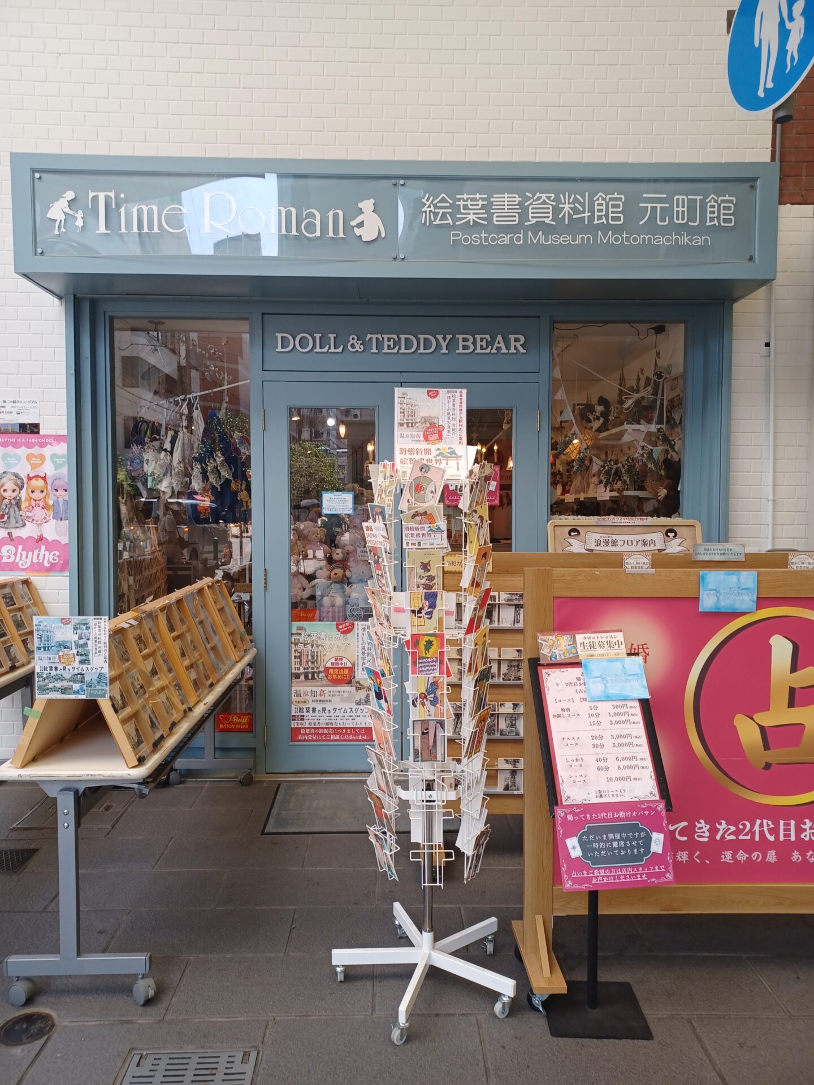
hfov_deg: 54.9
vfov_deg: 69.4
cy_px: 542
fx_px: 784
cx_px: 407
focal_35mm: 25
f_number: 1.8
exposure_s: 1/60
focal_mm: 4.6
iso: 32
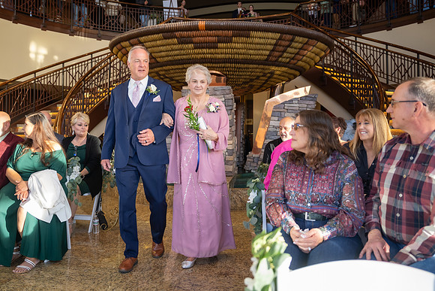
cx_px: 196
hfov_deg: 55.9
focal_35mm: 34
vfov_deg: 39.0
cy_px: 124
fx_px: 409
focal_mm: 27
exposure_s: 1/125
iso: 400
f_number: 2.8
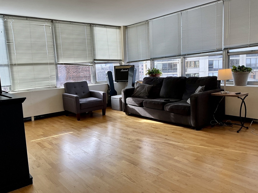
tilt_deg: -7.4
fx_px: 216
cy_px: 96
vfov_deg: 48.2
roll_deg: +1.7
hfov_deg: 61.7
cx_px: 129
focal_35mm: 29
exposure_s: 1/120
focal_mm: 3
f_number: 1.8
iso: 16
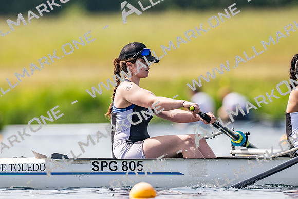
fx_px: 7445
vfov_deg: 1.5
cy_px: 100
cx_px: 149
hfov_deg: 2.3
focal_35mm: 900
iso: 280
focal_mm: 600
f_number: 5
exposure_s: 1/2500
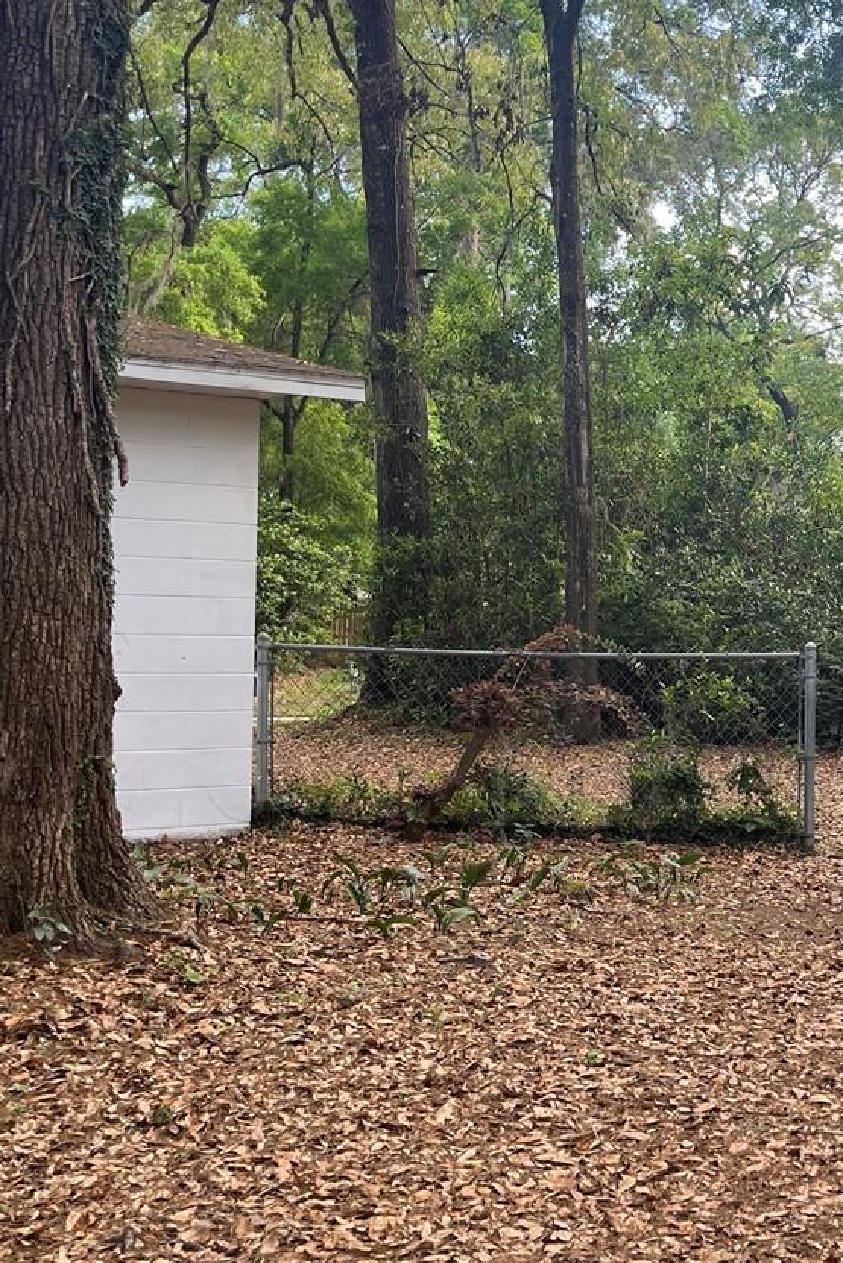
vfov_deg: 38.1
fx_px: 1826
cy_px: 548
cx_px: 740
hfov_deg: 25.3
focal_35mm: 52
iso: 50
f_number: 1.6
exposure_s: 1/170
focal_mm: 5.1
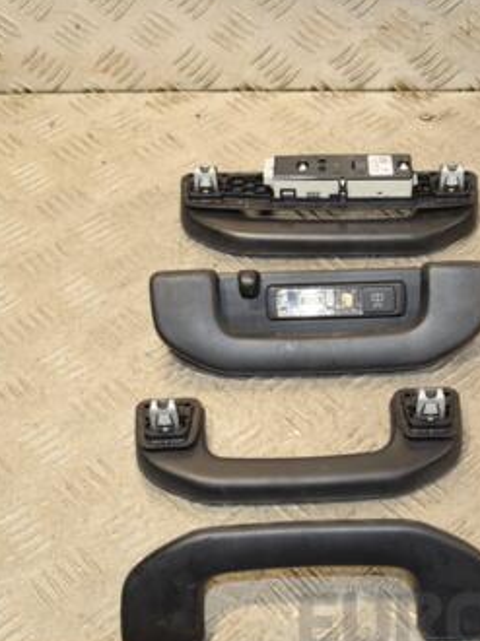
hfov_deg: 23.2
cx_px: 262
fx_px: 1166
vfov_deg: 30.7
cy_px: 363
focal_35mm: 63
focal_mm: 24
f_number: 5.6
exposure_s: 1/200
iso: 800
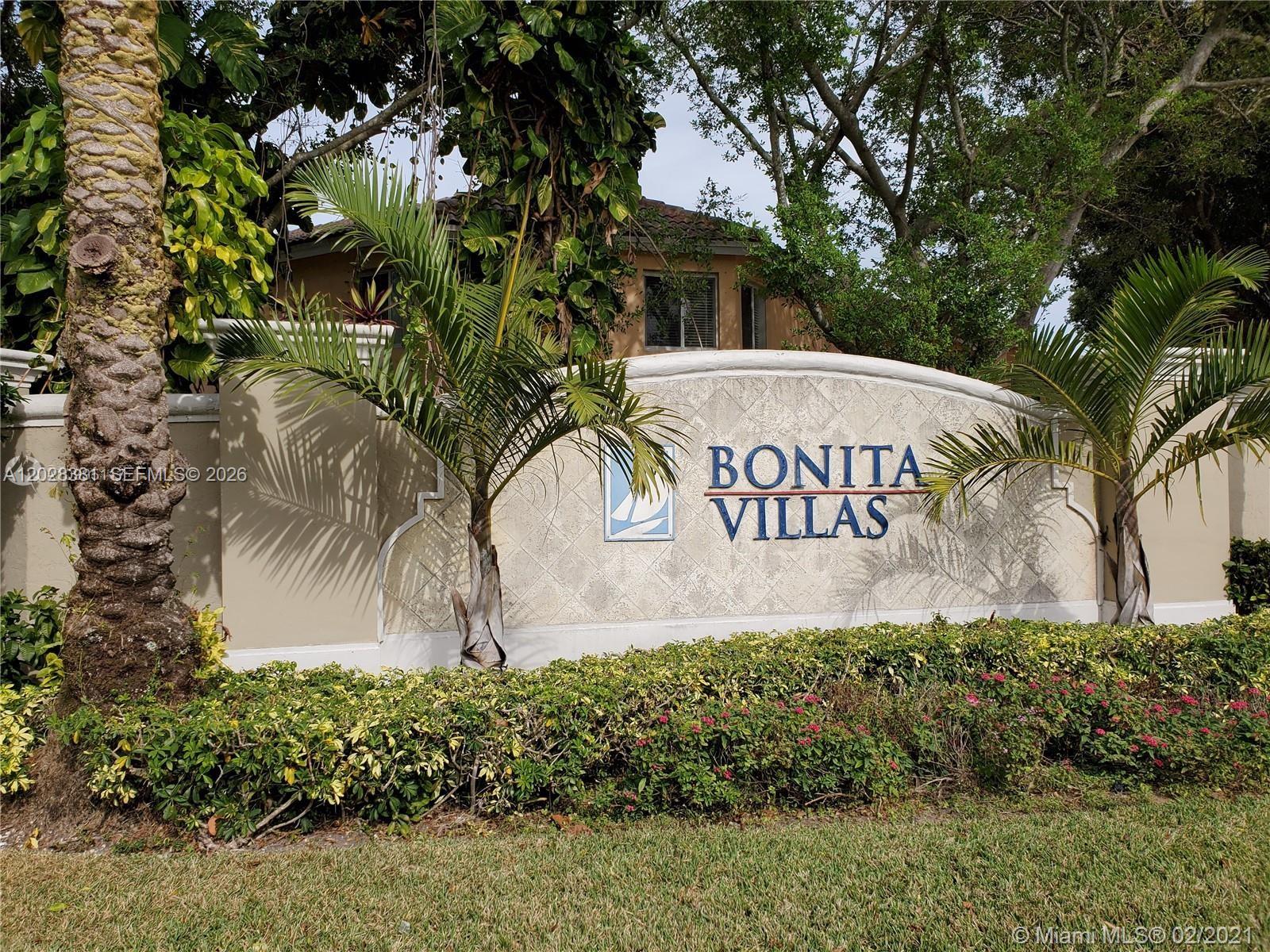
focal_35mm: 26
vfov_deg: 53.1
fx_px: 954
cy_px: 476
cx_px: 635
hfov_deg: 67.3
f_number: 2.4
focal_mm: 4.3
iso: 50
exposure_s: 1/1854
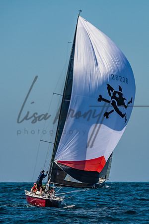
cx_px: 105
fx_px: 2473
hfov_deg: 3.5
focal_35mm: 398
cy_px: 136
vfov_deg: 5.2
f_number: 6.3
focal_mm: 200
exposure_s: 1/640
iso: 160
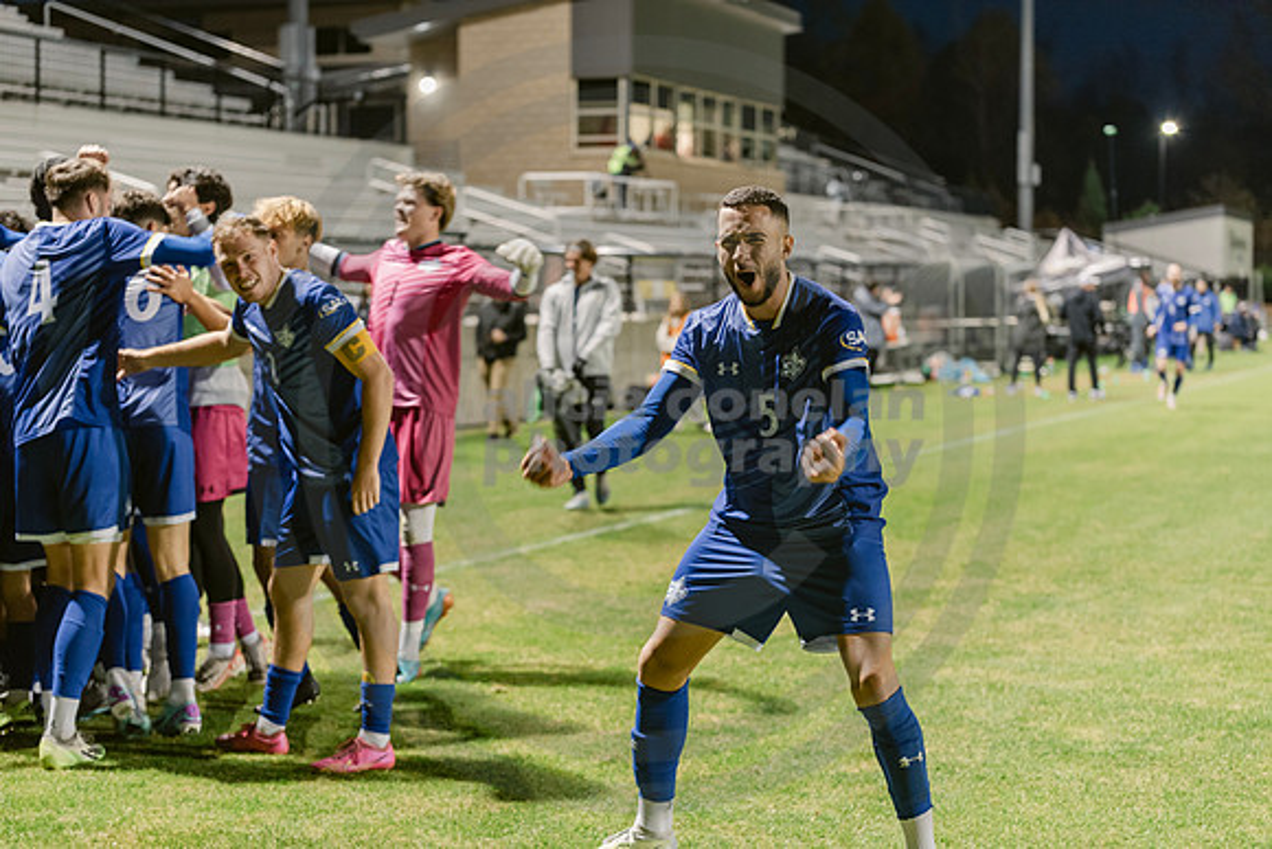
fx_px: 2474
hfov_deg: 28.8
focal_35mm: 70
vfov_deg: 19.5
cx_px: 636
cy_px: 424
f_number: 2.8
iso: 1600
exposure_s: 1/100
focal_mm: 70
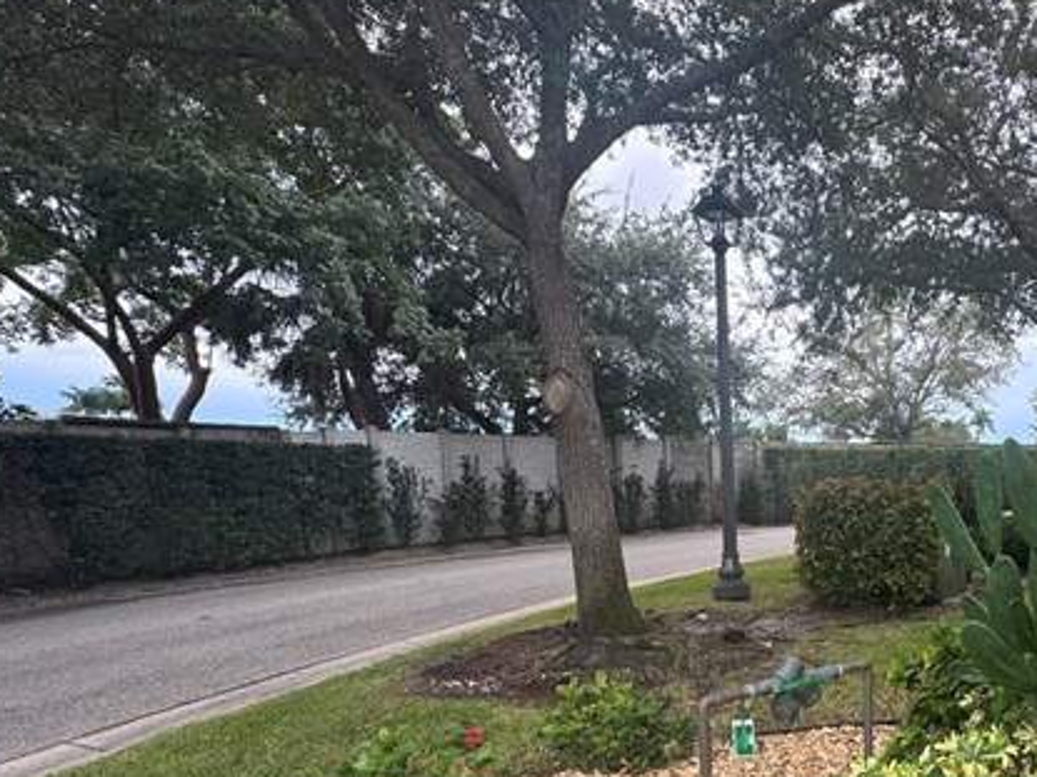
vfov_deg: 49.8
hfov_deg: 58.2
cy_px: 557
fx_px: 809
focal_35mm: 27
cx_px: 885
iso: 40
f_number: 2.2
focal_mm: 2.22
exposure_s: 1/178
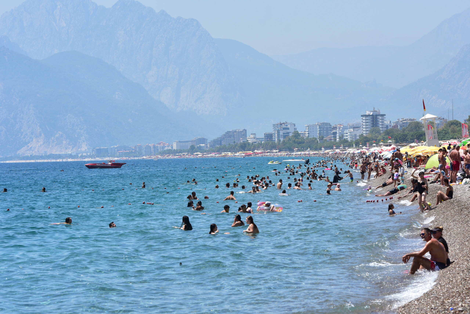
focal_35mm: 150
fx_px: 1958
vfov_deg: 9.1
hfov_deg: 13.7
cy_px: 157
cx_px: 235
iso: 320
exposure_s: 1/800
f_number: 7.1
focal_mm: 100
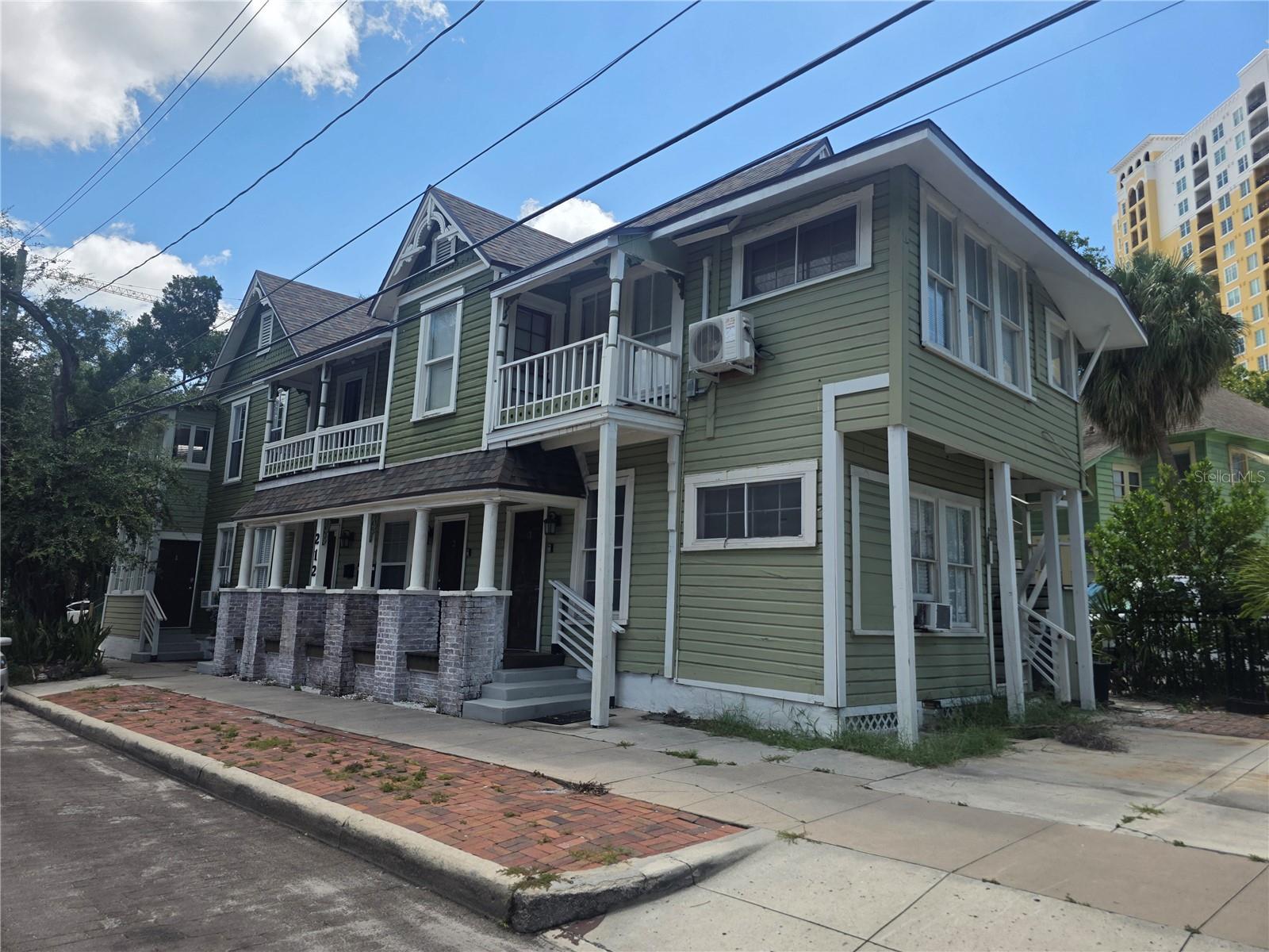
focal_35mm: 23
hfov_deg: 73.9
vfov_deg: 58.9
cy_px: 476
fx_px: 843
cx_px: 634
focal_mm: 6.3
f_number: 1.7
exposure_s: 1/4237
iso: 80
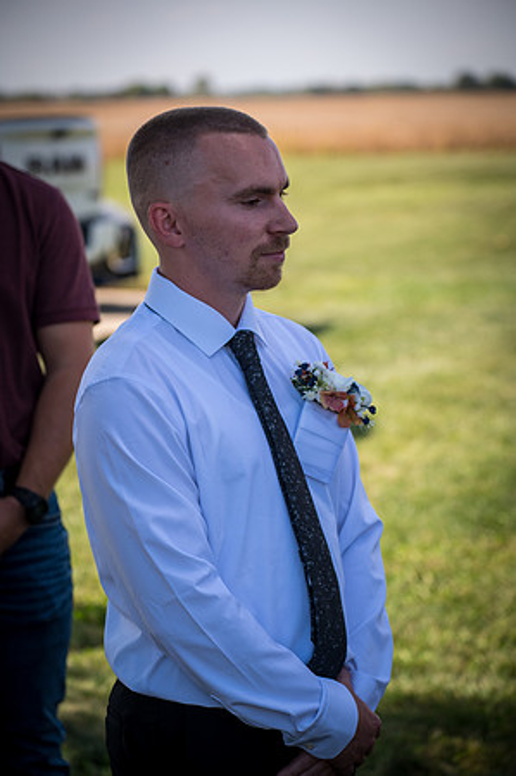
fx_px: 2586
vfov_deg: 17.1
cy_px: 388
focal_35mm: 120
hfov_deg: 11.4
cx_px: 258
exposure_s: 1/400
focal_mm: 120
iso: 100
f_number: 5
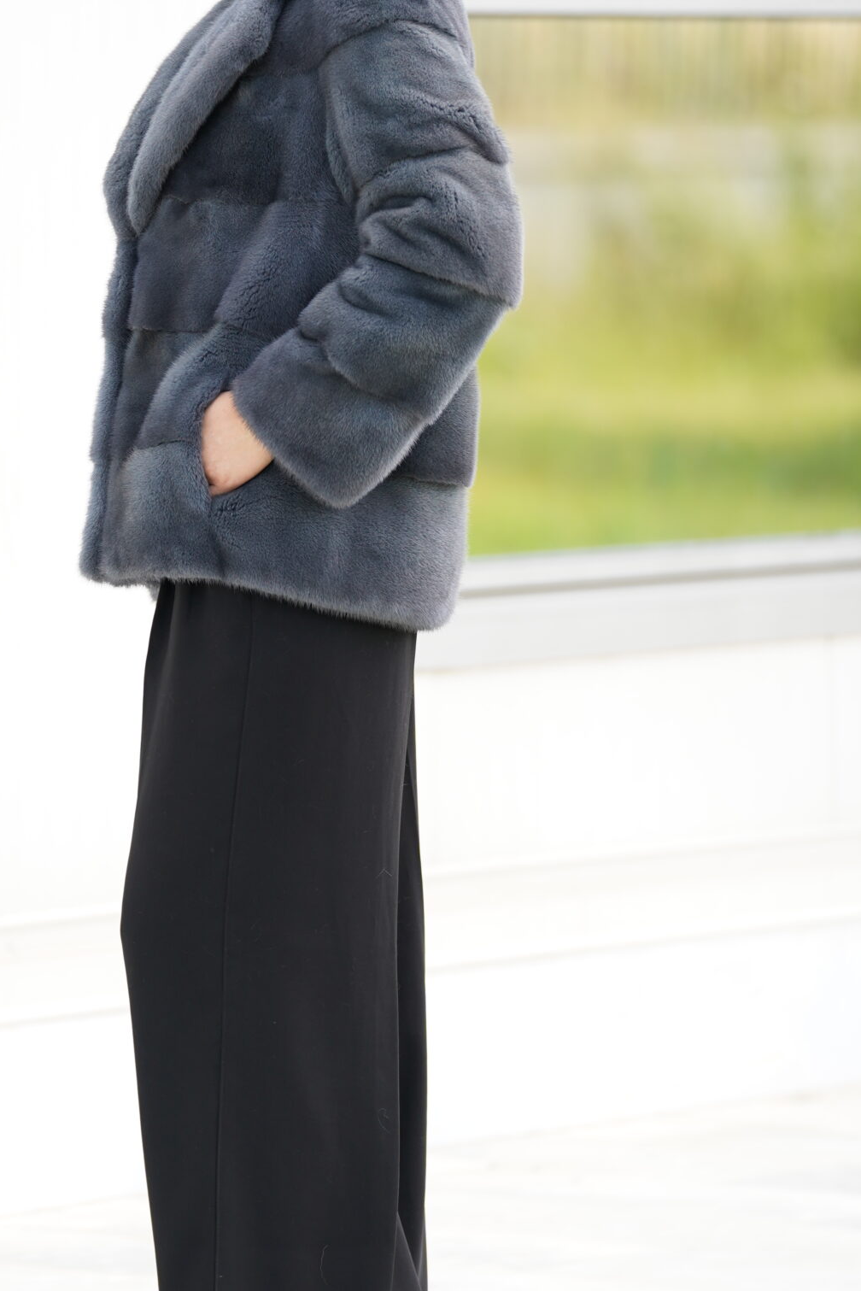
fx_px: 10326
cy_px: 458
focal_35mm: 288
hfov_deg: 4.8
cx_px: 152
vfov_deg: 7.1
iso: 200
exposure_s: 1/250
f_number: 2.8
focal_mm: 170
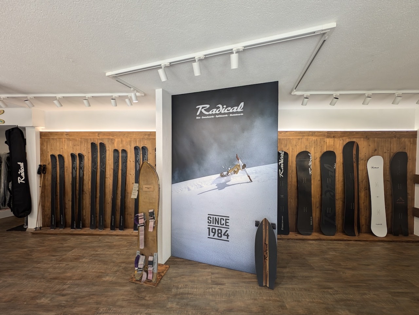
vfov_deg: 94.6
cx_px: 210
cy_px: 158
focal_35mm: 12
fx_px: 145
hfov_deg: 110.5
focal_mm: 2.23
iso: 37
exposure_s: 1/50
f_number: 1.95
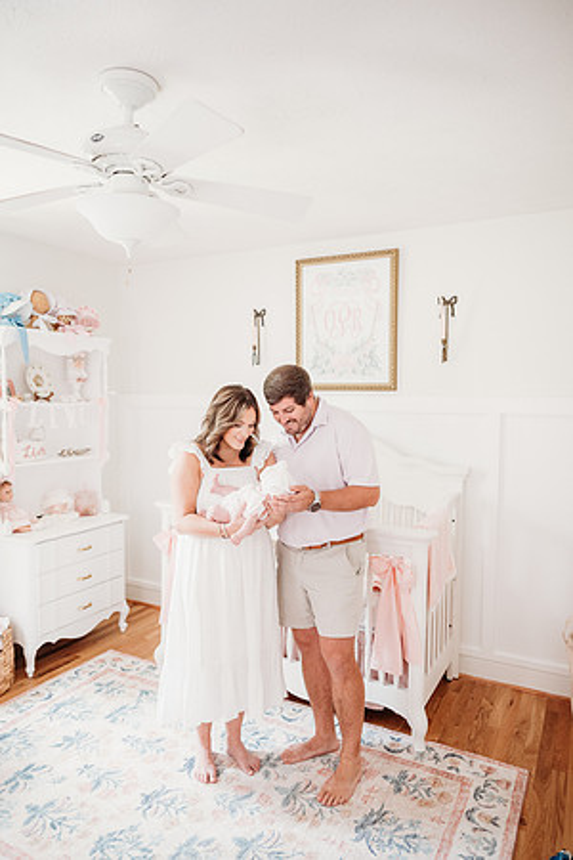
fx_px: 573
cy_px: 430
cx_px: 286
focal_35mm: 24
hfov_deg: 53.1
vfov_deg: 73.7
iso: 1600
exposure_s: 1/200
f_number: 2.8
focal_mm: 24
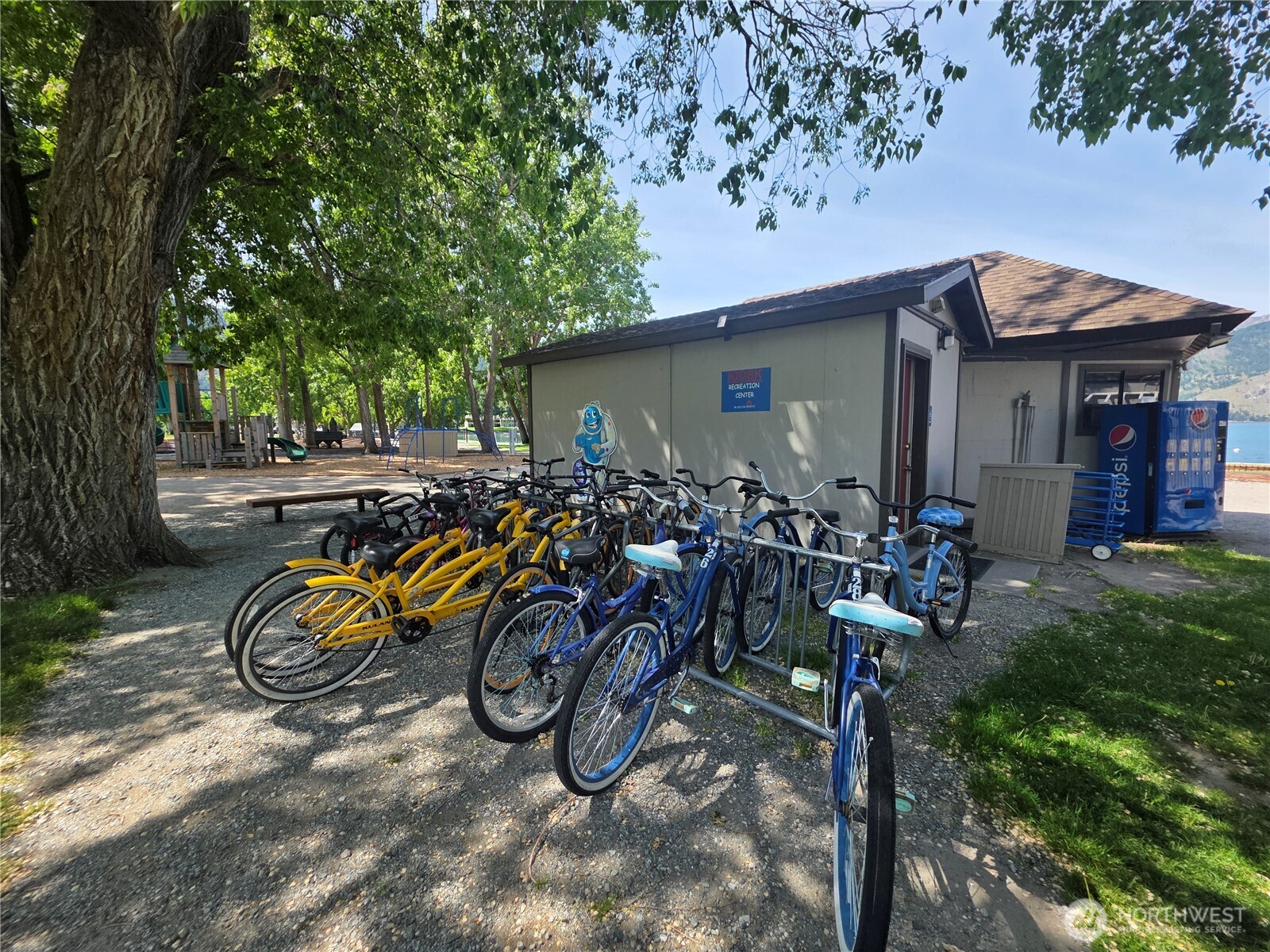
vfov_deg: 89.9
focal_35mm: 13
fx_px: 477
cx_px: 635
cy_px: 476
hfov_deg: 106.2
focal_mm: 2.2
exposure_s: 1/922
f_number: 1.9
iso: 40
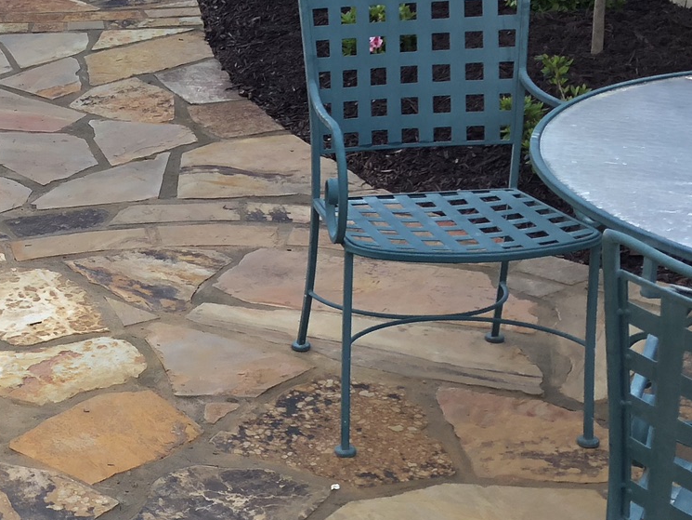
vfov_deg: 19.1
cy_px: 206
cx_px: -70
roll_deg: +1.4
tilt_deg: -21.2
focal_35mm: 77
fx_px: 1540
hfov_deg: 23.7
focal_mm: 3.99
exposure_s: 1/120
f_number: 1.8
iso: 25
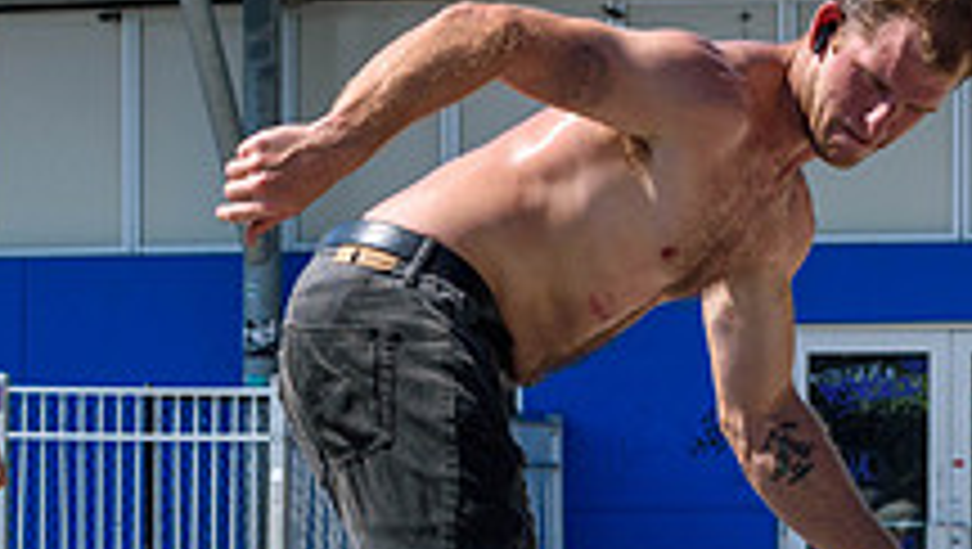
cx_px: 454
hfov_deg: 7.3
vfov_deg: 4.1
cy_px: 731
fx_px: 7611
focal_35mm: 295
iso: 200
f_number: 8
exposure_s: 1/1000
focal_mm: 70
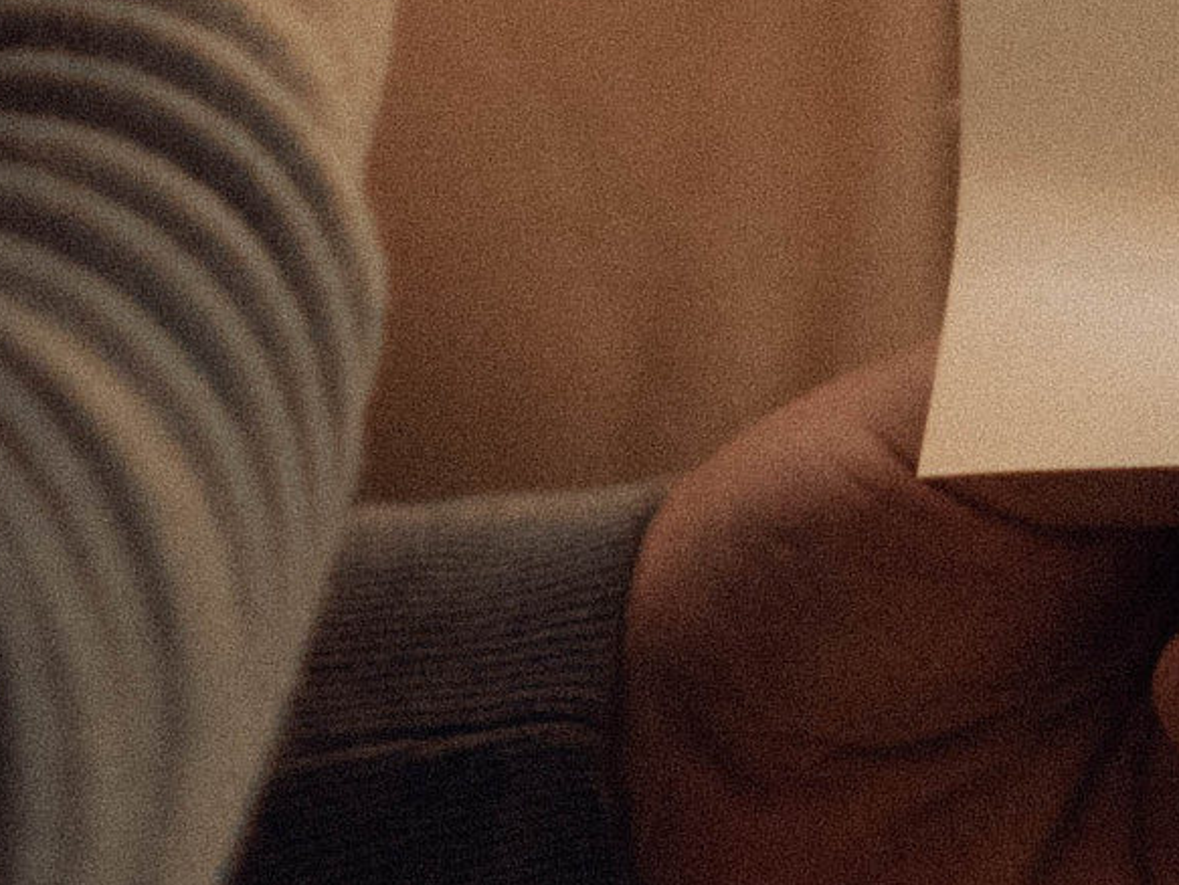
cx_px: 846
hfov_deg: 5.6
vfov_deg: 4.2
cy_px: -370
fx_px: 12133
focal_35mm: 356
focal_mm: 50
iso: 800
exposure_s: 1/250
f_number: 1.8
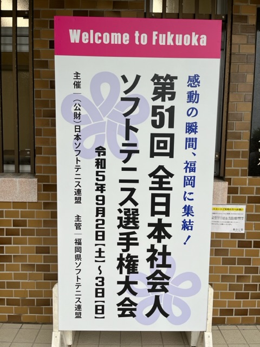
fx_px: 260
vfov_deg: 67.3
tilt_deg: -5.7
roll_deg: -2.5
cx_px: 130
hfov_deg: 53.1
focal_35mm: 26
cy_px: 174
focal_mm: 5.1
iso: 32
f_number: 1.6
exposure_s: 1/134
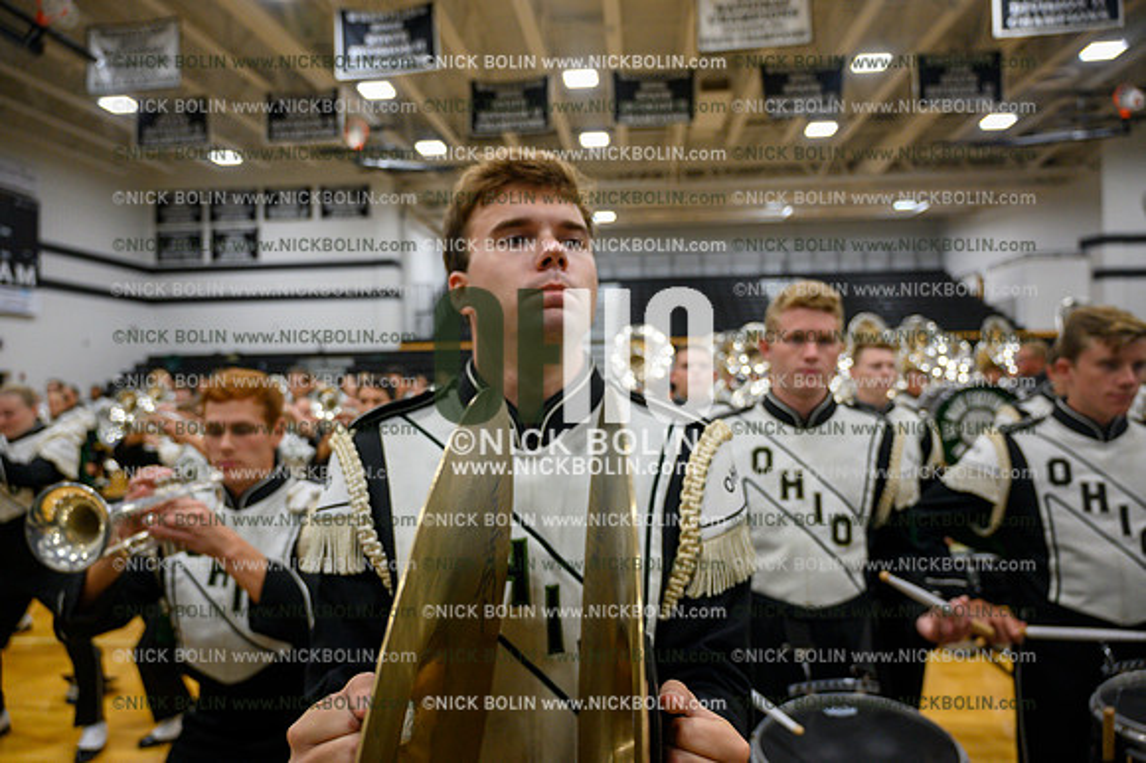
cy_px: 382
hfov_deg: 73.8
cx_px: 573
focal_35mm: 24
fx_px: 764
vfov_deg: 53.1
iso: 1250
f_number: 4
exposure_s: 1/250
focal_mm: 24
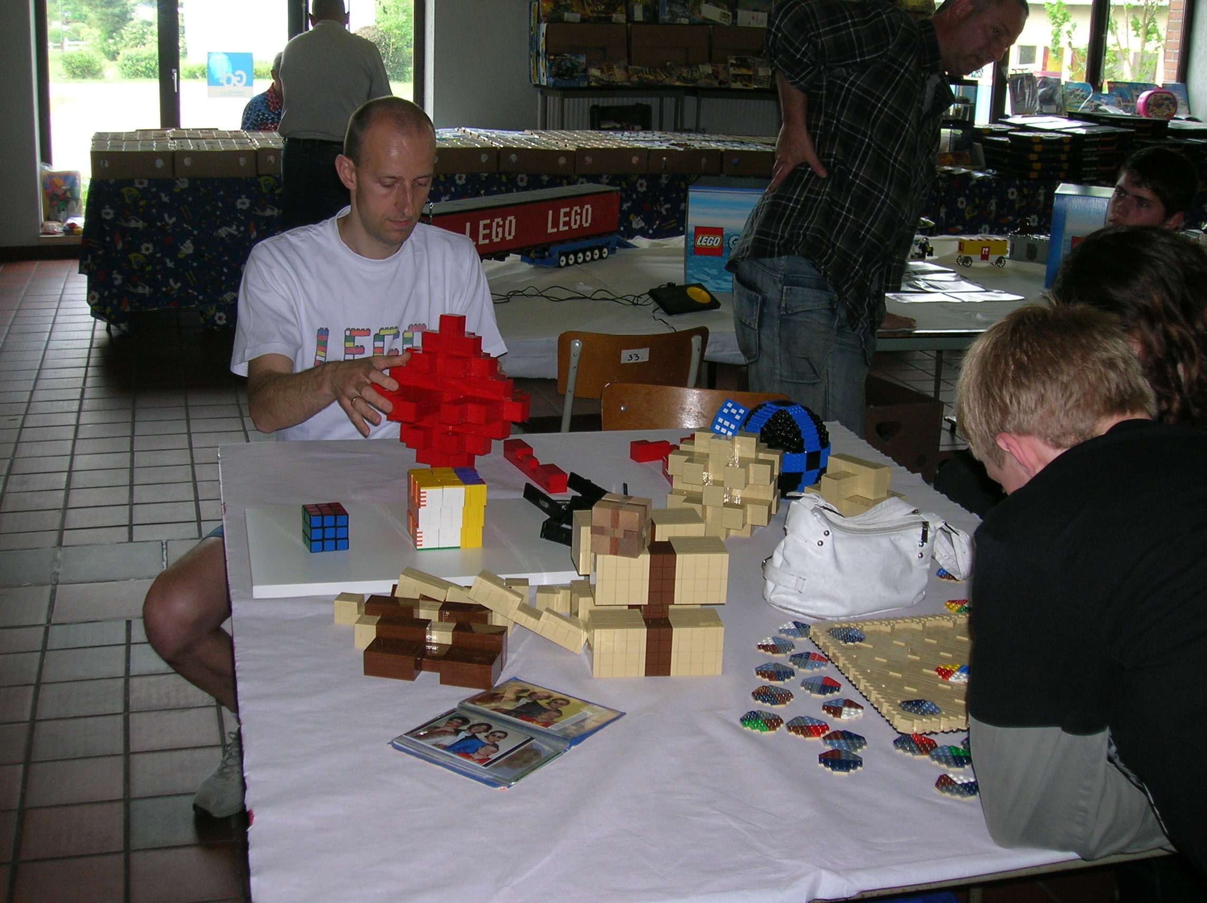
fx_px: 1463
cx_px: 604
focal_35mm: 42
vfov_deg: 34.3
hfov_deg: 44.8
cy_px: 452
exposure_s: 1/60.1
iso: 58
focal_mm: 7
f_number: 3.1
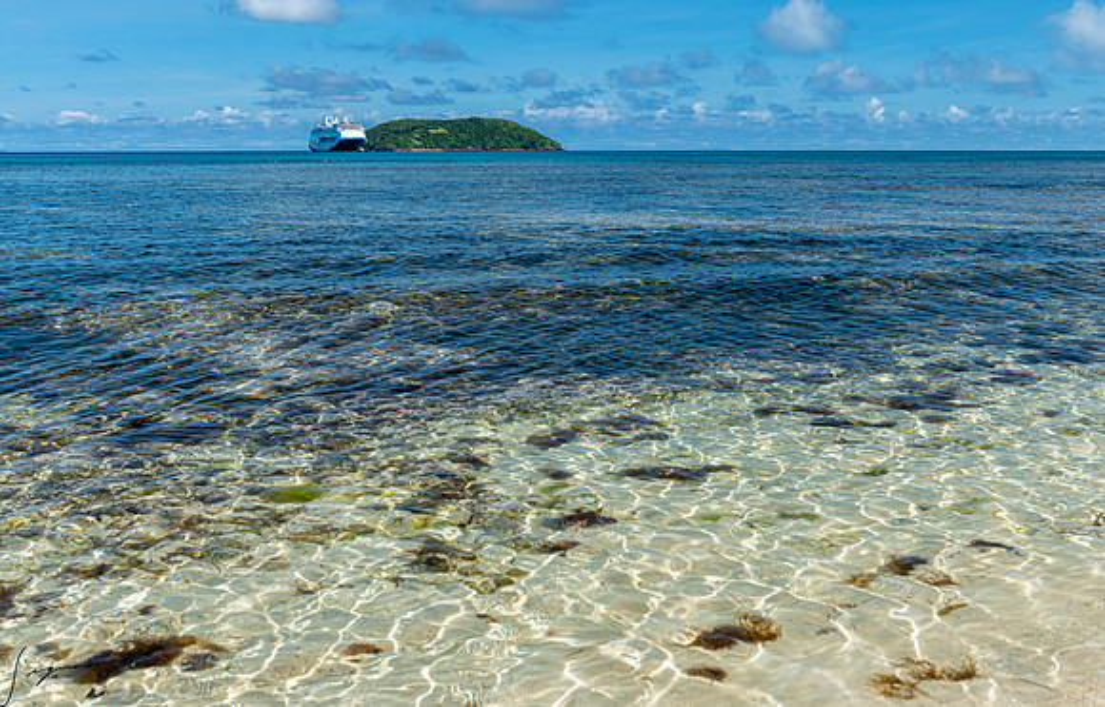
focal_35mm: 43
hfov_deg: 45.6
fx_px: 1312
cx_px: 611
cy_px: 292
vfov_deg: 30.1
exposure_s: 1/100
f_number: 8
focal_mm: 36
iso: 64
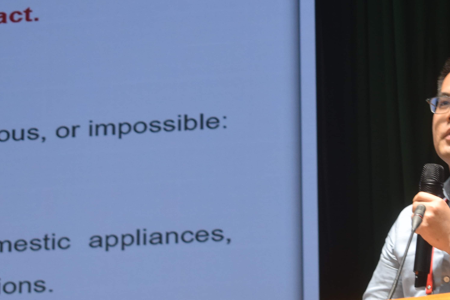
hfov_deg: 12.4
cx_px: 292
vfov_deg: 8.3
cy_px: 207
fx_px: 2062
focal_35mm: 165
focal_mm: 55
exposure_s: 1/60
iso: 640
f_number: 5.6
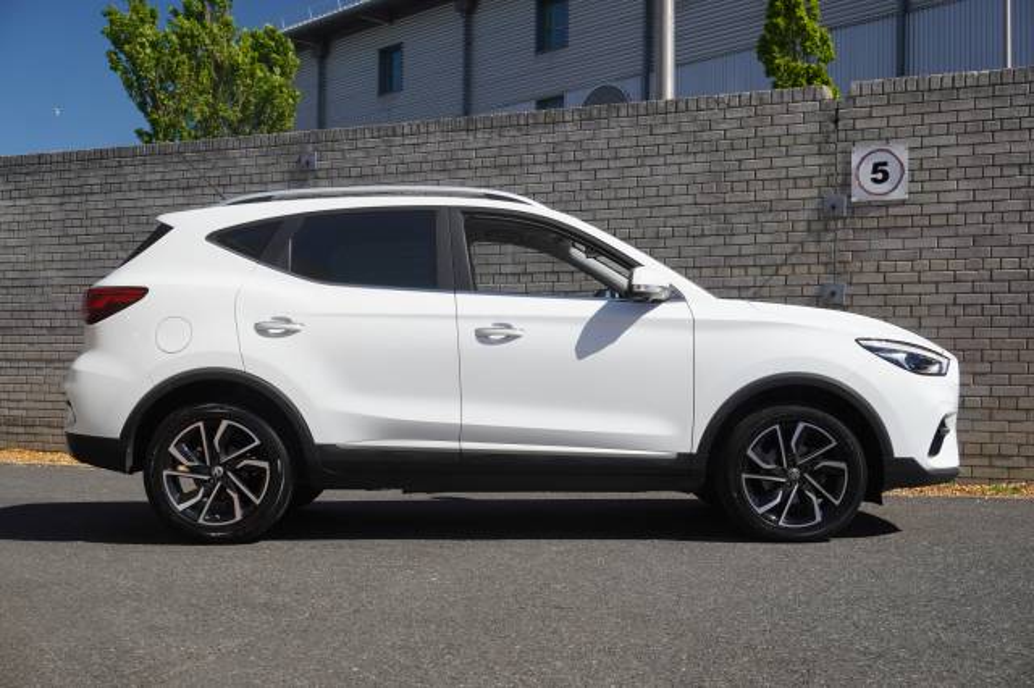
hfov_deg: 43.6
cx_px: 517
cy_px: 344
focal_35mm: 45
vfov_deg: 29.8
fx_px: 1292
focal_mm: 30
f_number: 6.3
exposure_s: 1/250
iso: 100
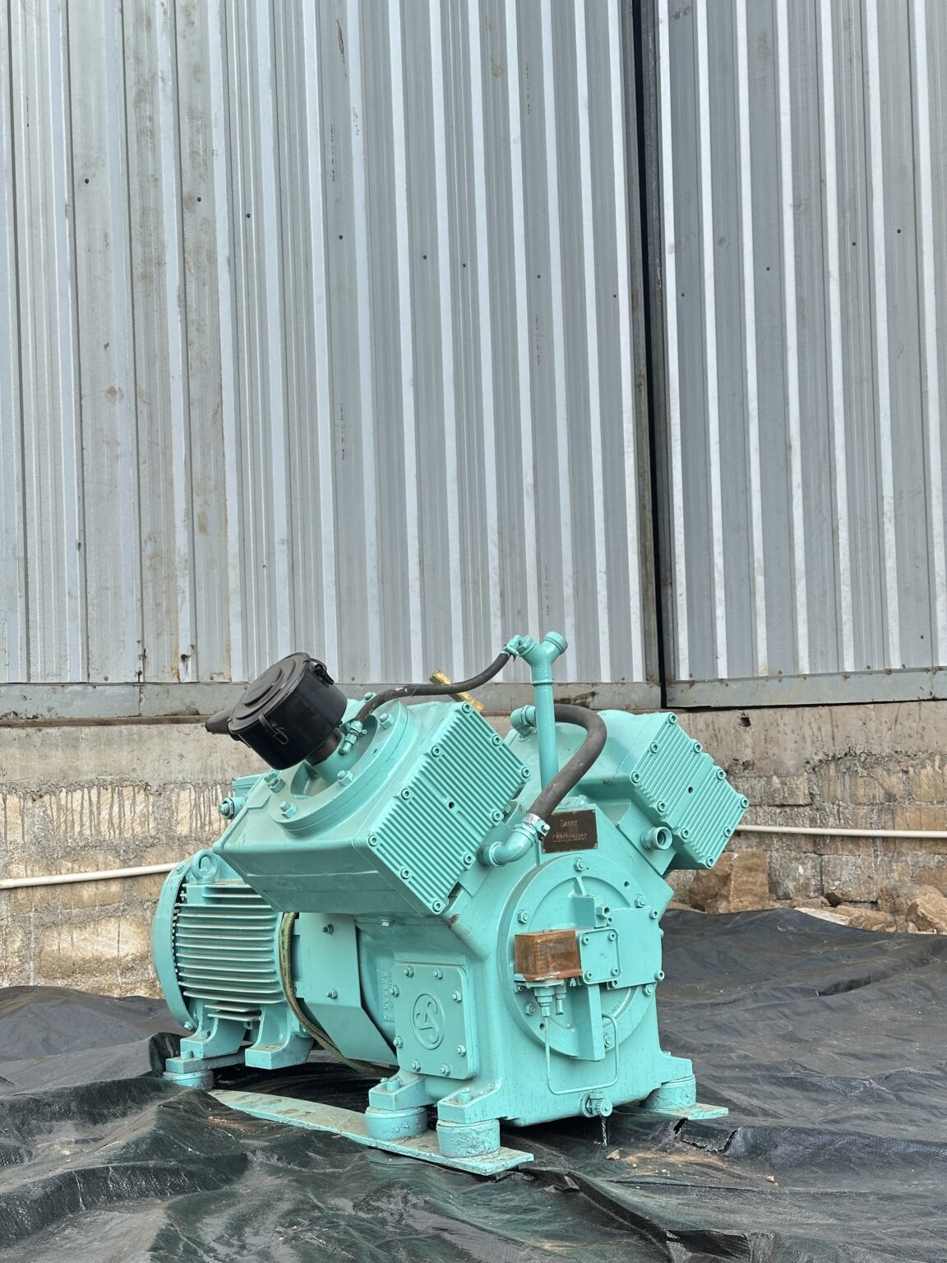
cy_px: 632
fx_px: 1751
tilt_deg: +2.9
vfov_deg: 39.7
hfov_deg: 30.3
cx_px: 474
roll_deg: +1.5
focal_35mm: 48
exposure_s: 1/351
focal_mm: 6.86
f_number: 1.78
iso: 64
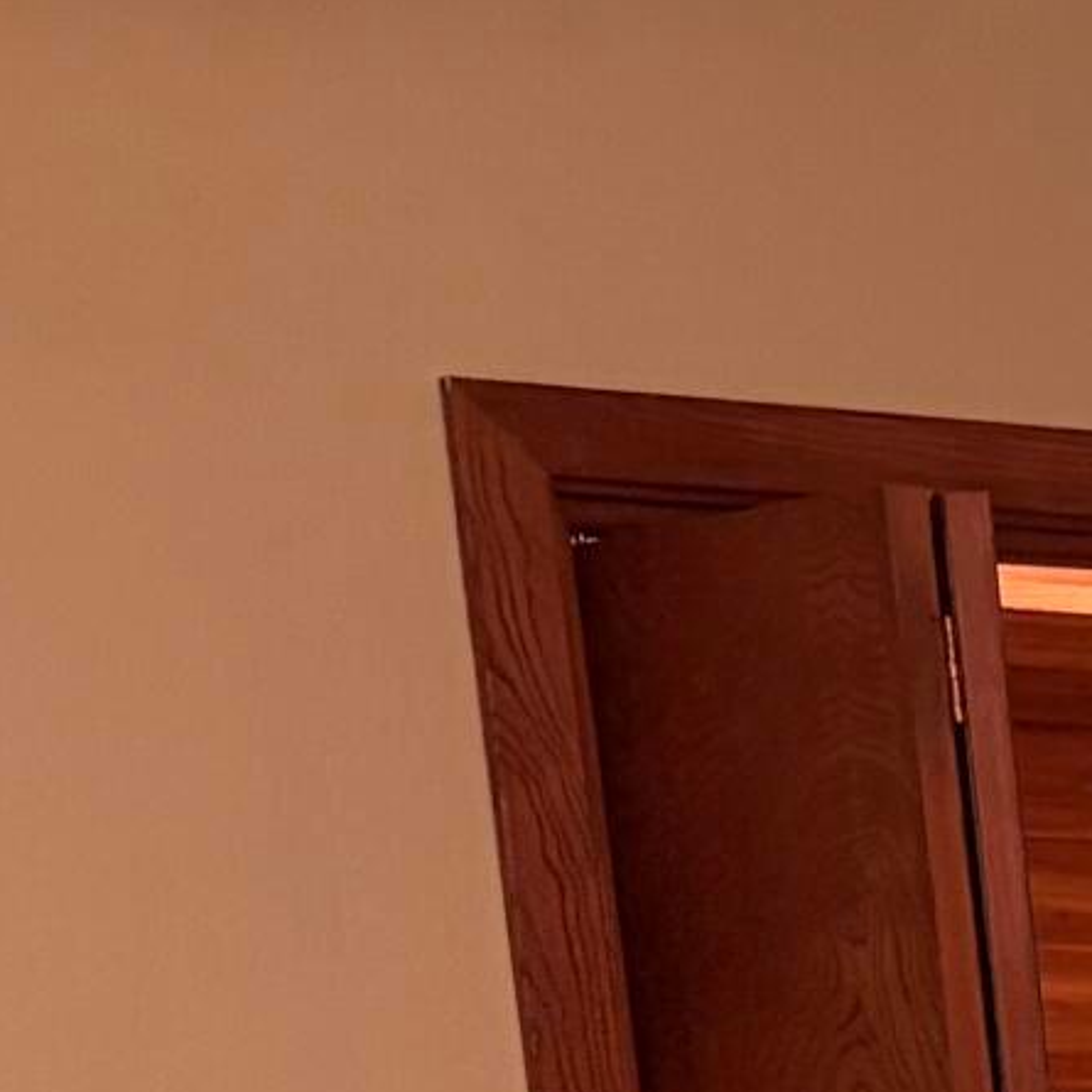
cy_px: 1926
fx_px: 5532
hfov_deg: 8.8
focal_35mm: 155
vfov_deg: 10.6
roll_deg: +3.6
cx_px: 3497
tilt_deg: -5.5
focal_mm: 5.96
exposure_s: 1/60
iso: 250
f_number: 1.6
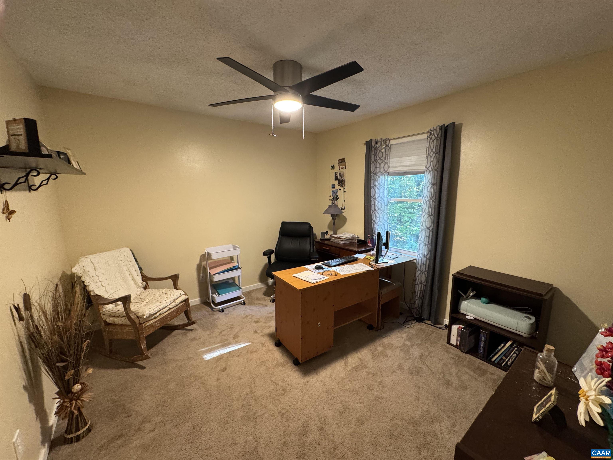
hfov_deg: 102.1
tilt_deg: -9.6
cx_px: 306
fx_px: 248
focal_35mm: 14
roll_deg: -0.2
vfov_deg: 85.7
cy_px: 230
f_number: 2.2
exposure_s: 1/60
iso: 640
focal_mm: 2.22
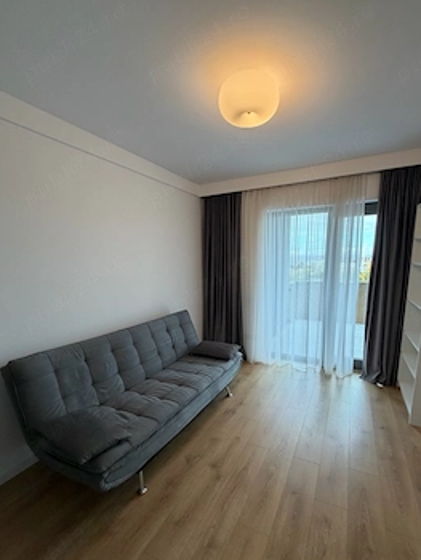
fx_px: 259
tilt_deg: -12.2
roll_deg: -0.3
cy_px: 312
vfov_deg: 94.1
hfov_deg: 78.0
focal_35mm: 16
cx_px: 231
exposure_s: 1/100
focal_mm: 2.22
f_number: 2.2
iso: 160
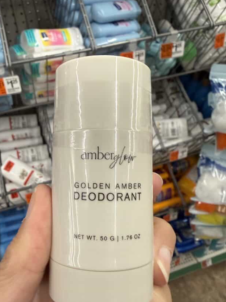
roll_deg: +4.8
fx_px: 261
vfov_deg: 60.0
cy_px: 151
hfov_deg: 46.5
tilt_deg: -35.2
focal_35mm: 30
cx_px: 91
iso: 250
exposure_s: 1/120
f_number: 2.2
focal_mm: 2.22
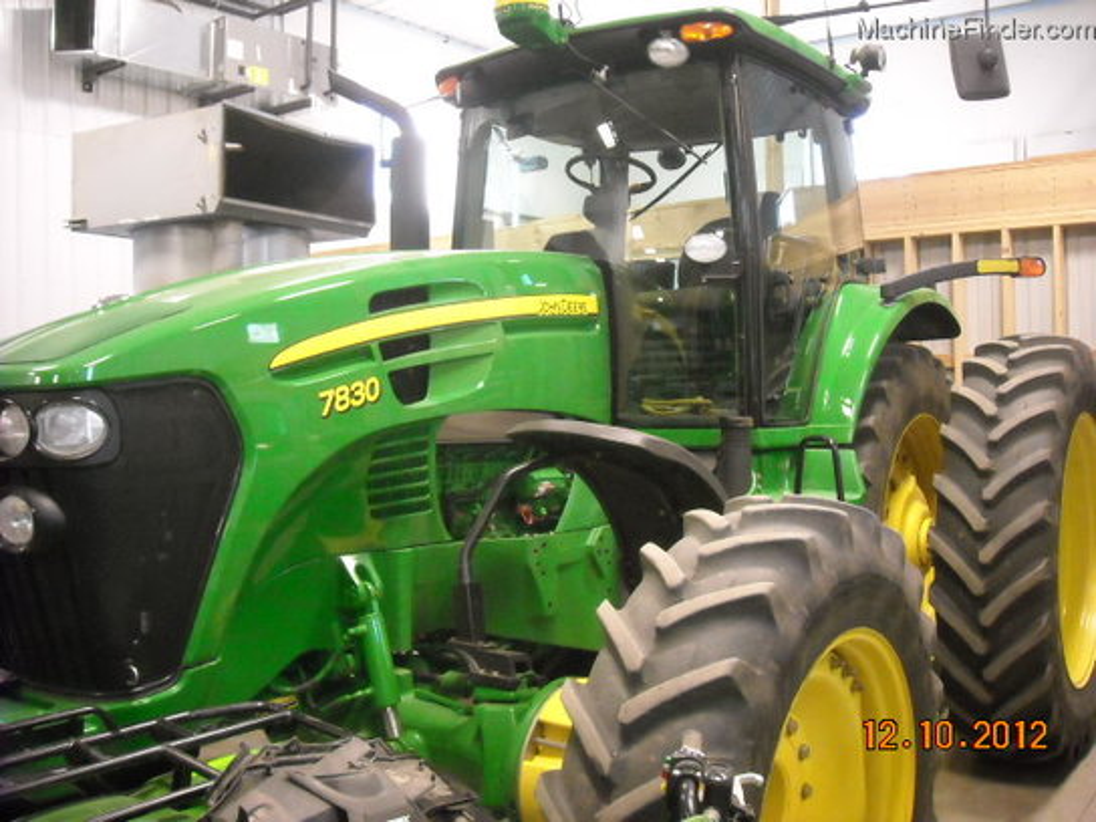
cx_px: 548
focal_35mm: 35
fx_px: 1108
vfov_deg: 40.7
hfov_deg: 52.6
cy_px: 411
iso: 800
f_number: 2.8
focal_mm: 5.7
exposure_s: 1/76
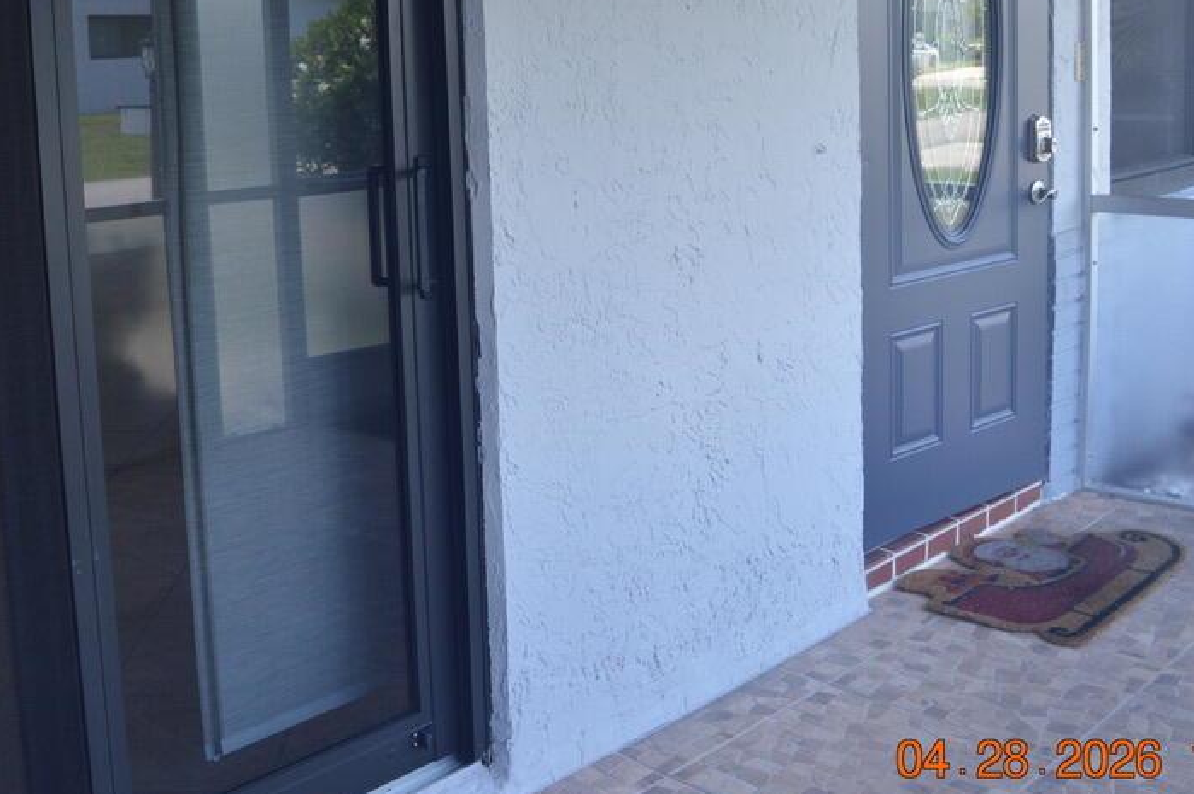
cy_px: 235
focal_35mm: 42
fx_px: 1392
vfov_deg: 31.5
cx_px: 568
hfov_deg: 46.4
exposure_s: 1/100
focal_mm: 18
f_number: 5
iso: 400
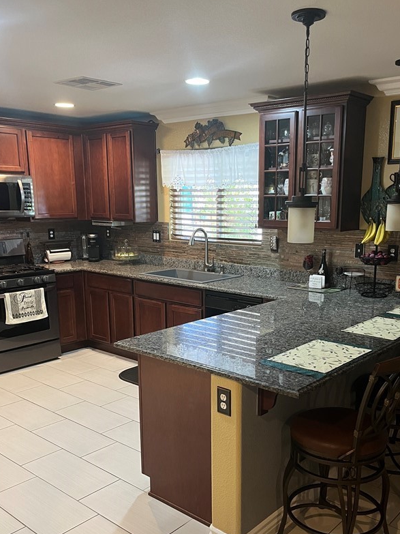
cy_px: 310
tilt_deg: -12.0
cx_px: 221
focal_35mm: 34
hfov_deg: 41.7
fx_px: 524
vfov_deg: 53.7
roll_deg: +0.3
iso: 320
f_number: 1.6
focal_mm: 5.1
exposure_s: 1/60
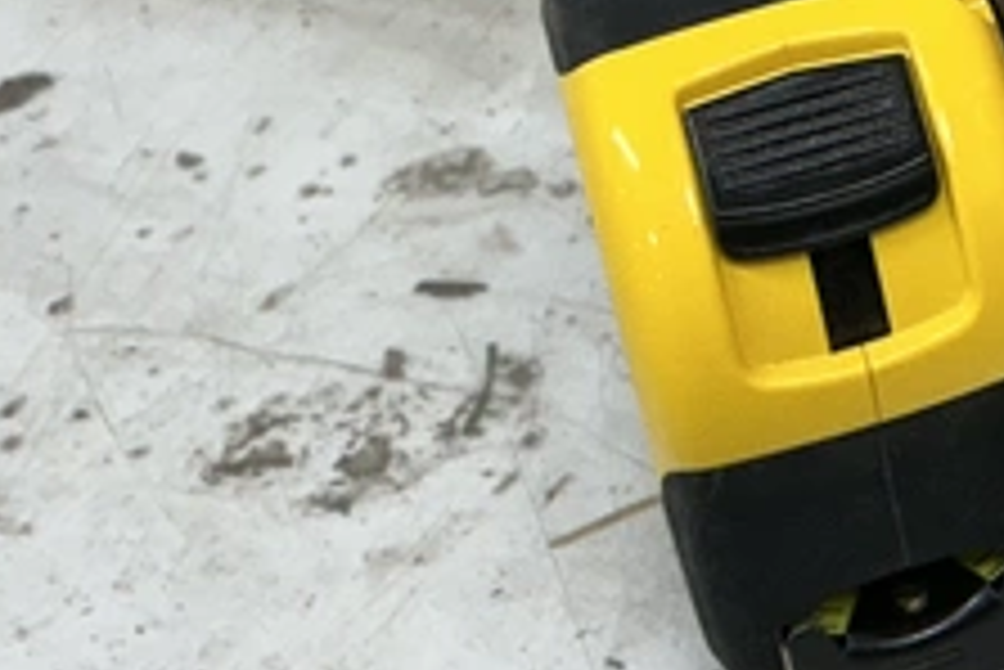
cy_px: -164
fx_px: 2735
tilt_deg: -39.3
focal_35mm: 98
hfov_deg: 18.4
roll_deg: +3.1
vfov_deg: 13.5
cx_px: 1517
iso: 50
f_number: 1.8
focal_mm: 3
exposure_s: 1/120
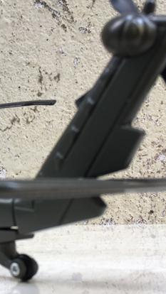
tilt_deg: +6.8
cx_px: -40
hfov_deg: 18.6
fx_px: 477
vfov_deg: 34.3
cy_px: 133
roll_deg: -0.5
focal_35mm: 61
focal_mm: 4.15
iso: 32
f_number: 2.2
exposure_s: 1/50
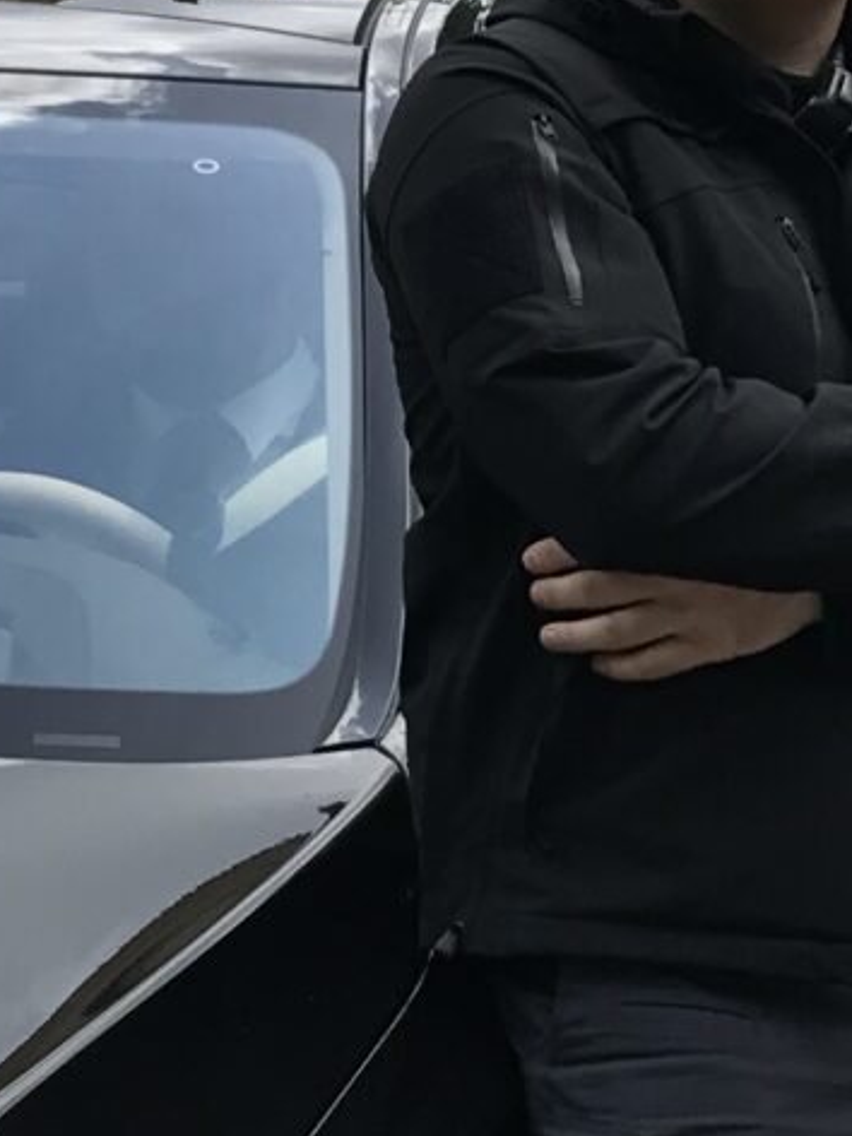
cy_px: 137
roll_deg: -0.9
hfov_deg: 9.4
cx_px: -496
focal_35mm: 152
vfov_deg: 12.9
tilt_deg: -3.2
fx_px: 4988
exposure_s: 1/977
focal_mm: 3.99
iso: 20
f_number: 1.8
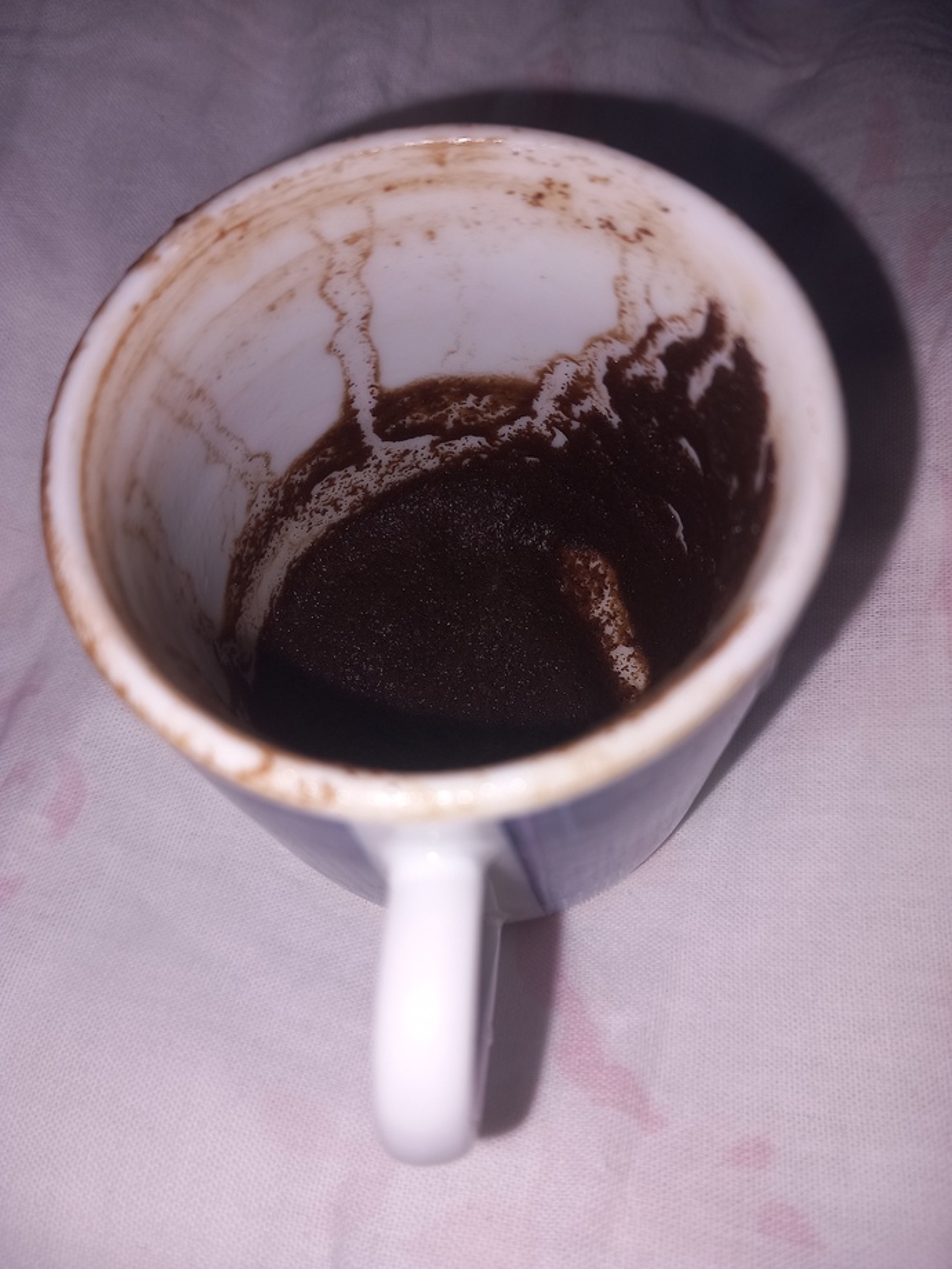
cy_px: 634
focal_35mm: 27
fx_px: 990
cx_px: 476
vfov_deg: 65.3
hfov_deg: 51.4
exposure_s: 1/114
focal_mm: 4
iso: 20
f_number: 1.8
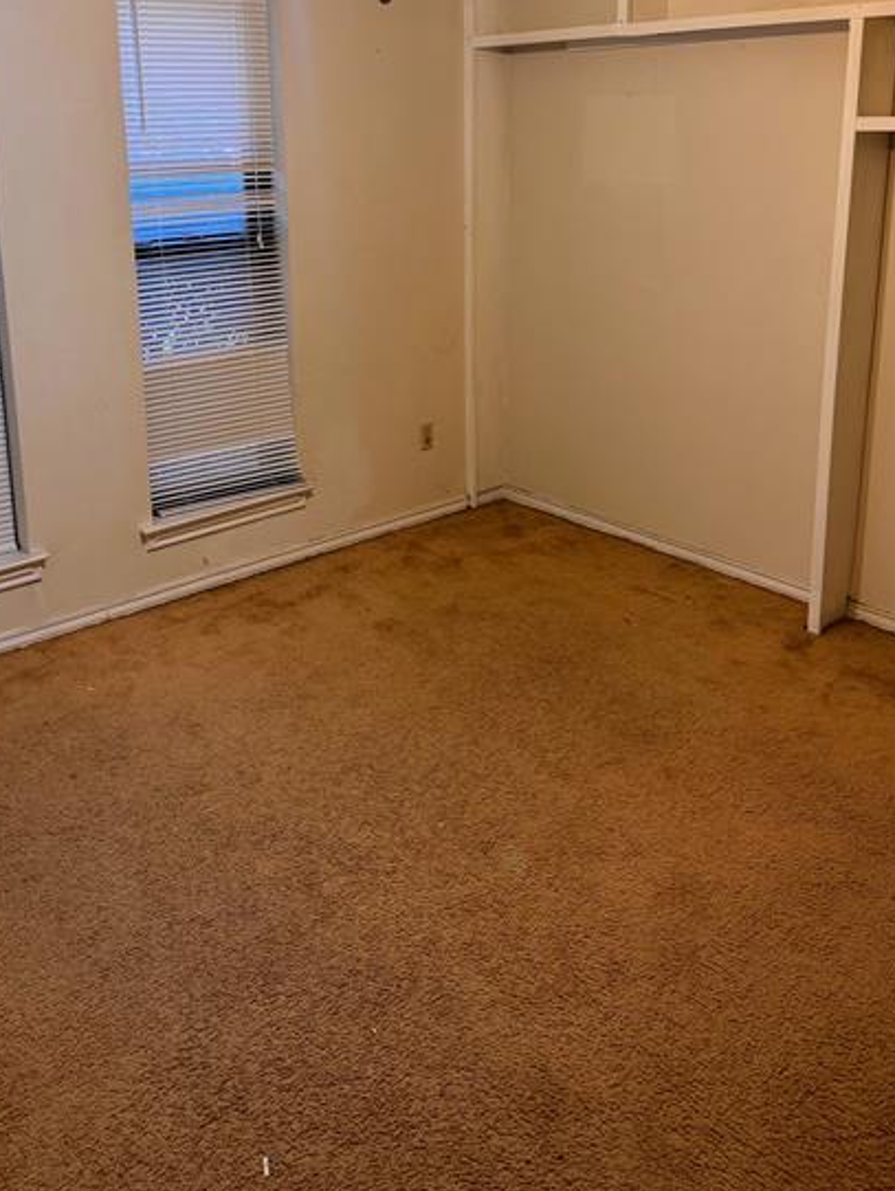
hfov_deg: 41.8
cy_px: 380
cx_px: 394
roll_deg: +1.1
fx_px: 1171
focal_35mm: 34
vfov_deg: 52.7
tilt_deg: -12.3
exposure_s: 1/60
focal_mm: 6.76
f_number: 1.78
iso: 200
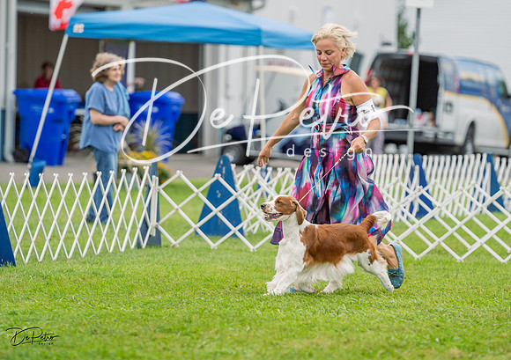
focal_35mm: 250
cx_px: 270
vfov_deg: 5.7
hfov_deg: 8.1
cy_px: 152
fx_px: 3616
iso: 400
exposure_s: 1/1250
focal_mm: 200
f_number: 3.5
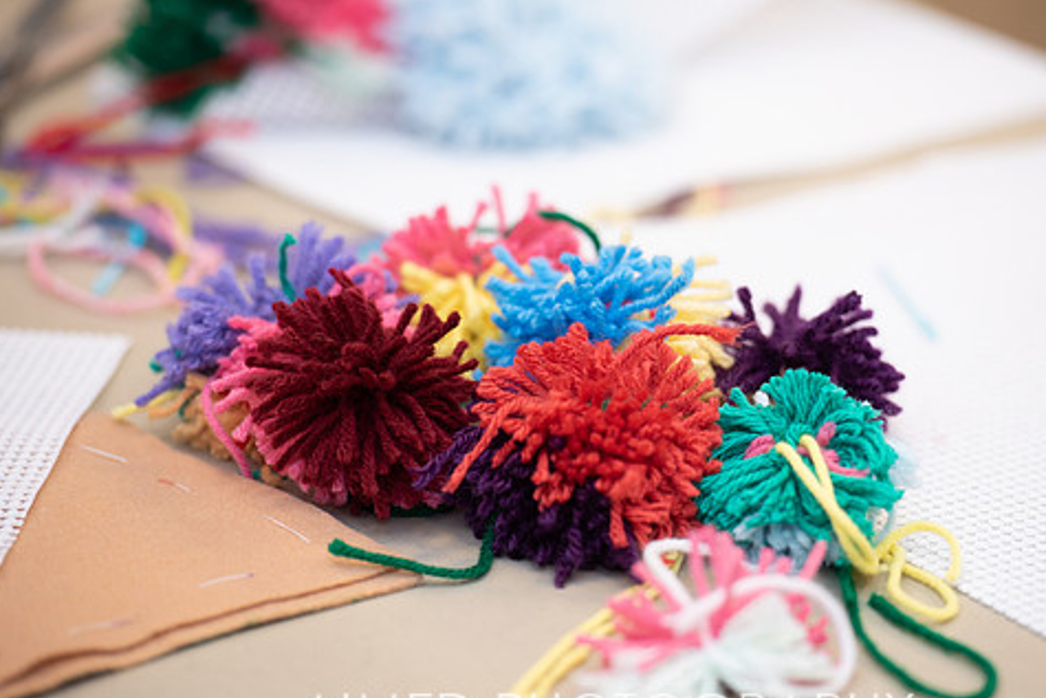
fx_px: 7091
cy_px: 329
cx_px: 610
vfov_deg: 5.6
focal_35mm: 244
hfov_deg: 8.4
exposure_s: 1/160
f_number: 3.2
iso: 320
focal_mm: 200
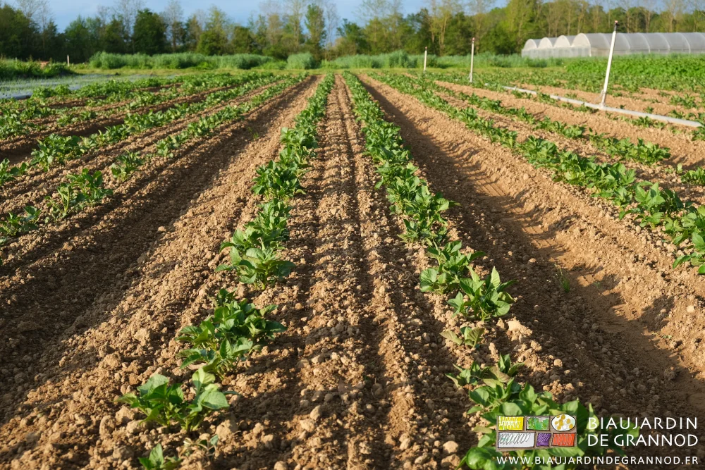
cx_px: 352
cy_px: 235
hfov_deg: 40.3
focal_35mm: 49
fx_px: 960
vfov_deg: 27.5
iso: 160
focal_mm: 32.9
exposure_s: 1/170
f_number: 5.6
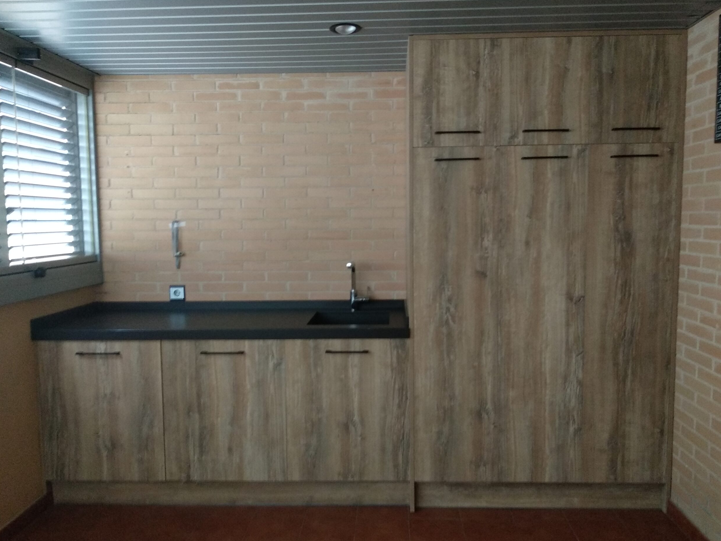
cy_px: 266
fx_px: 562
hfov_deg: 65.3
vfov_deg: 51.4
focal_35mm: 27
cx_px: 373
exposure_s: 1/20
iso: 800
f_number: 2.2
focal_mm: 3.81
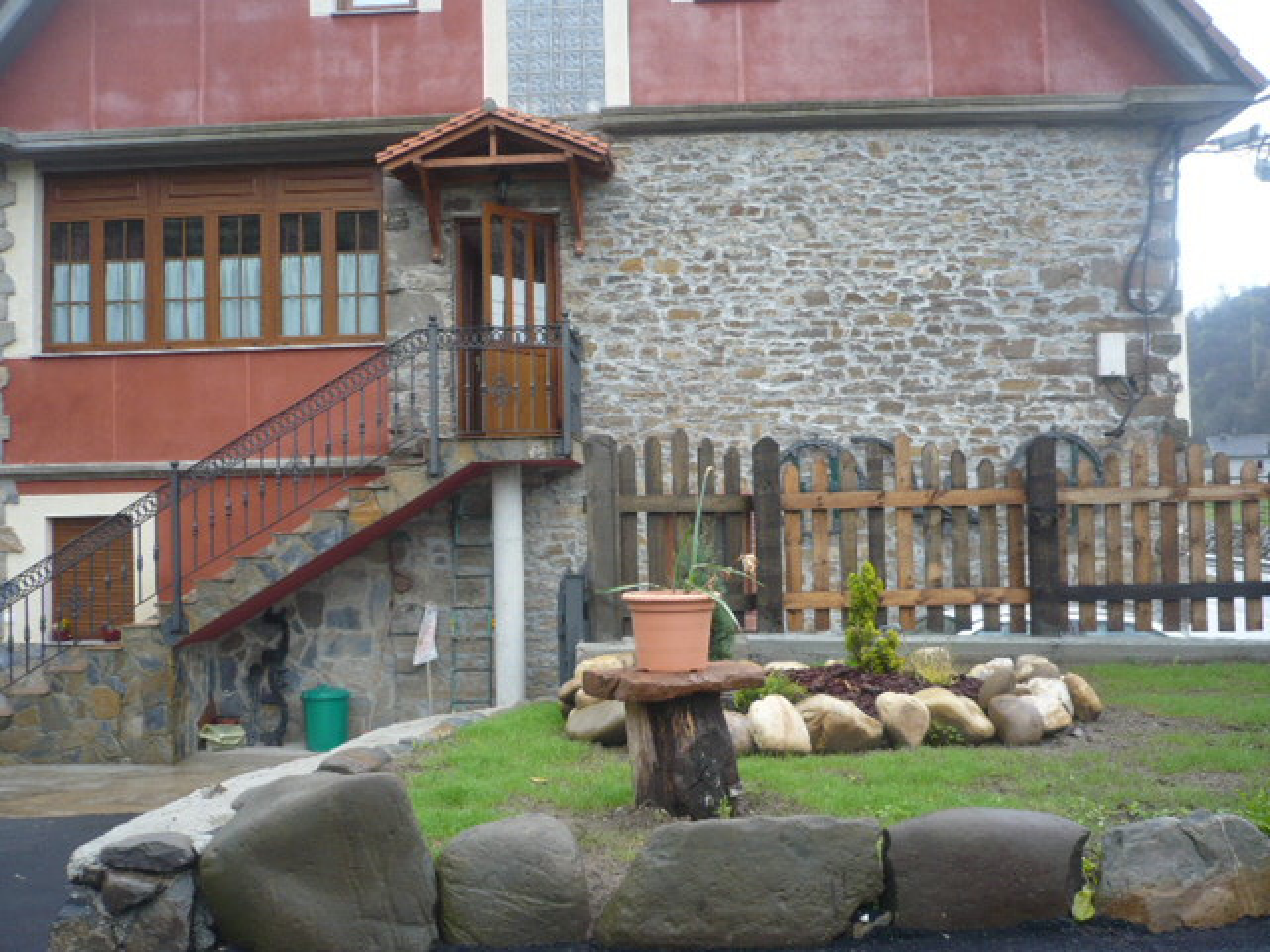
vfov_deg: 40.7
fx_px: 1284
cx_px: 635
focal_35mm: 35
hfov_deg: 52.6
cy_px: 476
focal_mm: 5.8
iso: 100
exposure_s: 1/160
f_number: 2.8
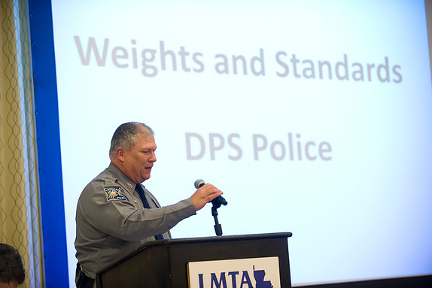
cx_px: 214
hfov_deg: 19.8
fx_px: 1236
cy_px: 144
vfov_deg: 13.3
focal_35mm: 103
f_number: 2.8
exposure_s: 1/60
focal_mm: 102
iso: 3200
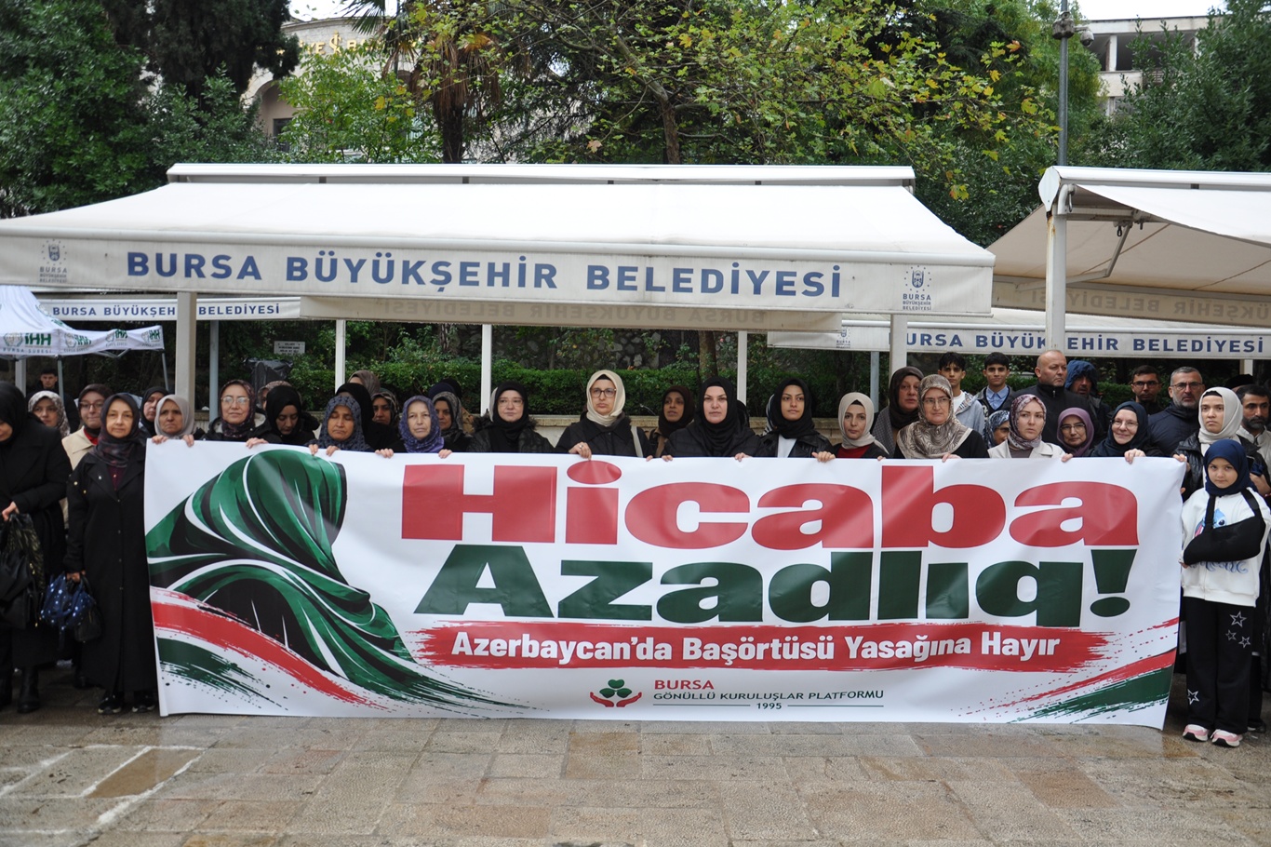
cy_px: 424
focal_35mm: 32
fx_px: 1112
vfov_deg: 41.7
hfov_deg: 59.5
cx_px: 636
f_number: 5.6
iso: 220
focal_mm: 21
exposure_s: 1/125
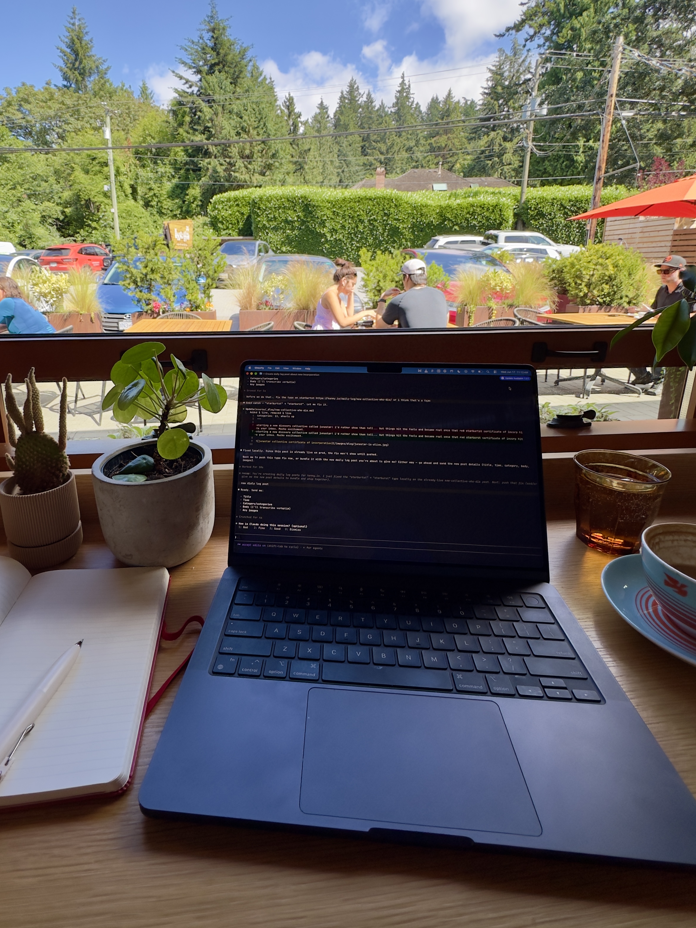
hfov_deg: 71.2
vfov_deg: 87.0
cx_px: 298
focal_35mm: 18
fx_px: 483
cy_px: 388
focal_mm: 2.22
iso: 40
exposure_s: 1/322
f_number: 2.2
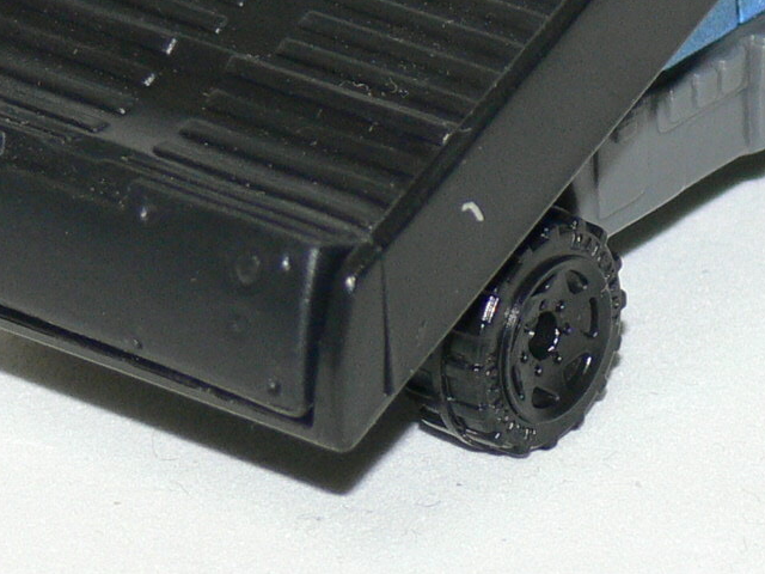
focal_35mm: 420
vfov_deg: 3.5
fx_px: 9282
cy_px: -65
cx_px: 524
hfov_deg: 4.7
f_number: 3.6
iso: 100
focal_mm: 22.5
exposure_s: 1/30
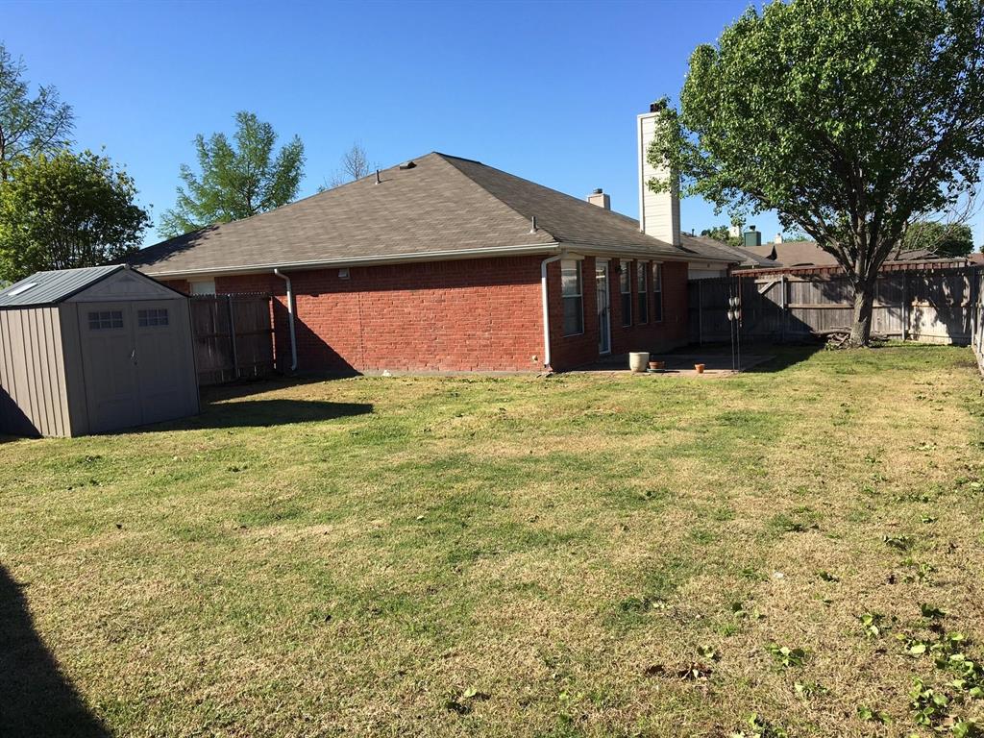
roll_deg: +2.5
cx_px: 492
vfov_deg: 48.2
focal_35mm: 29
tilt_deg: -4.7
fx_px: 824
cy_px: 369
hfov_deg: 61.7
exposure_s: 1/1304
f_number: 2.2
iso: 25
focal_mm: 4.15
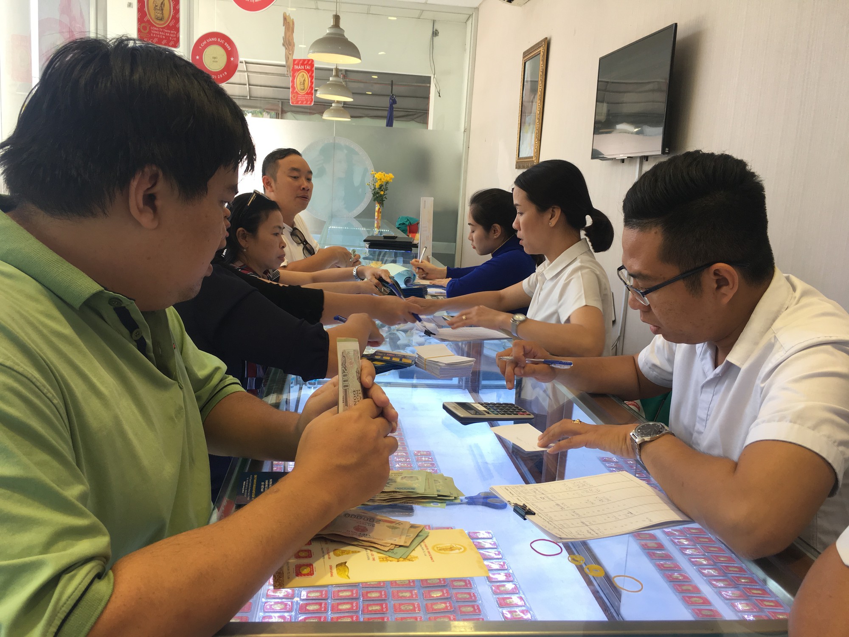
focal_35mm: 29
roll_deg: -3.2
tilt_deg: -8.5
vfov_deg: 48.2
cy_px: 318
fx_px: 711
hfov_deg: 61.7
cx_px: 424
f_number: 2.2
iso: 32
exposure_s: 1/50
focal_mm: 4.15
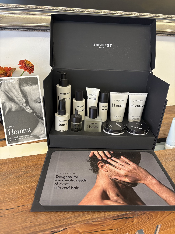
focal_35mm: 26
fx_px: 175
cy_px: 117
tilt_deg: -23.8
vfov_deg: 67.3
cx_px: 88
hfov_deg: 53.1
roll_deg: -2.4
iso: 125
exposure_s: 1/50
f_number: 1.6
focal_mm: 5.96
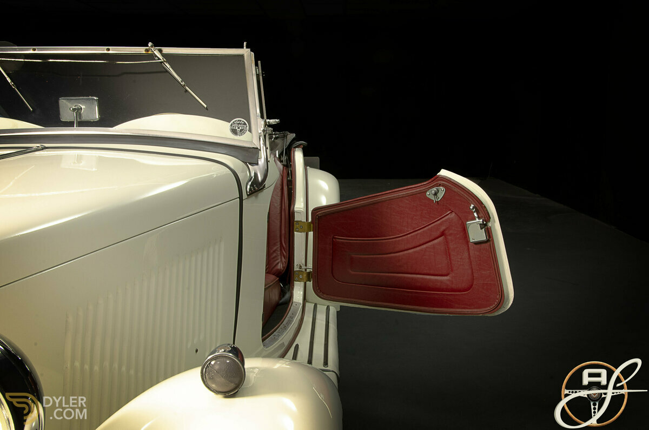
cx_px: 324
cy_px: 215
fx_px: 702
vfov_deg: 34.1
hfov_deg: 49.6
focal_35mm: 39
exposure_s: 8
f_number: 25
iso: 250
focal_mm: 26
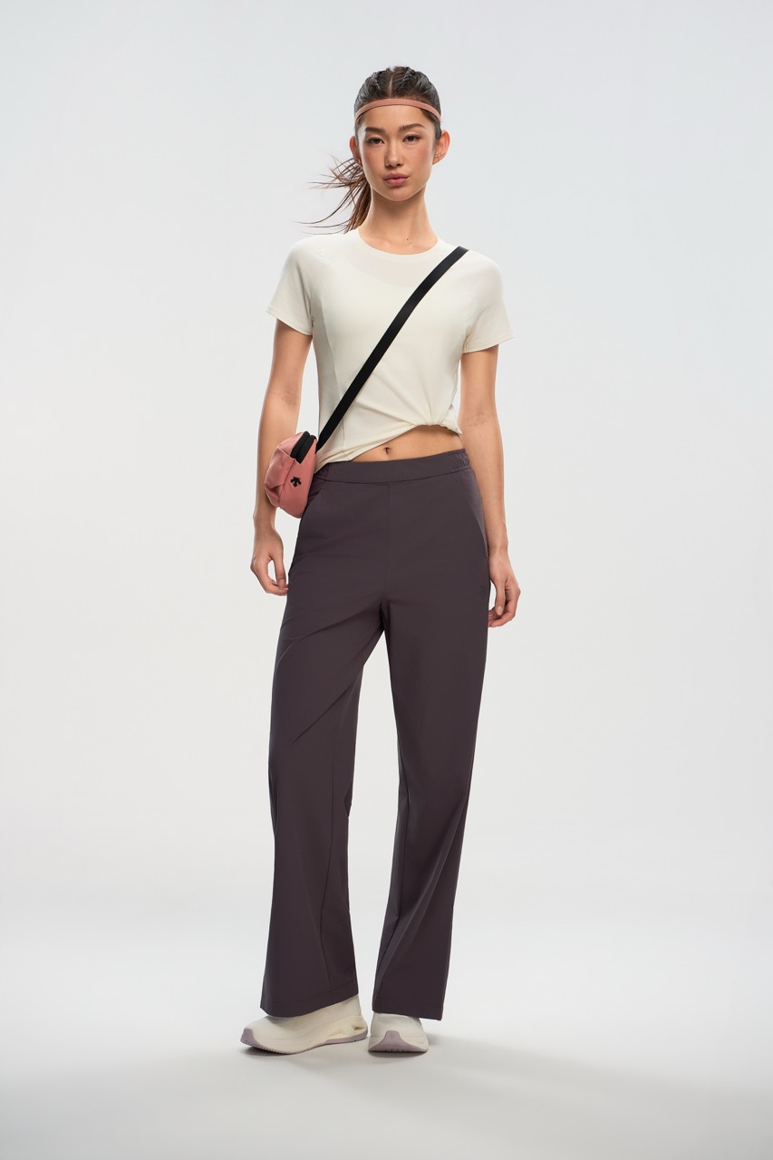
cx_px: 386
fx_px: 2223
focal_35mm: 69
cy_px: 580
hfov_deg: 19.7
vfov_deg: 29.2
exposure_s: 1/400
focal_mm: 69
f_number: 9
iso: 200
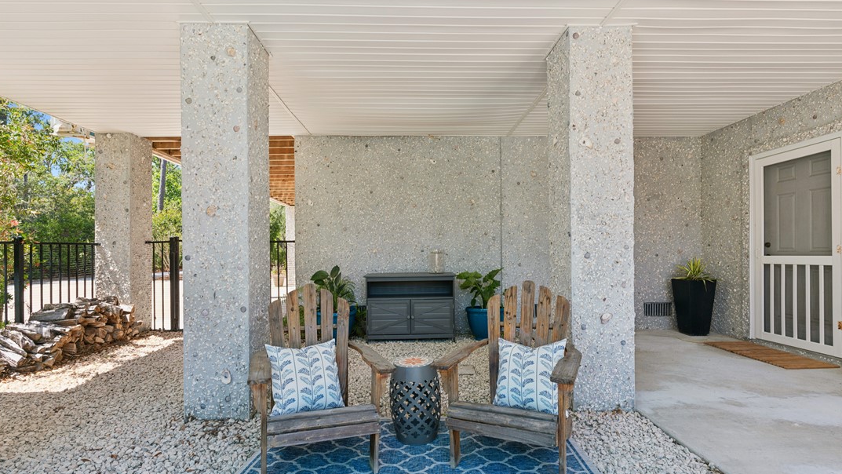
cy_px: 253
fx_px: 402
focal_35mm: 18
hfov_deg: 92.7
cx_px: 419
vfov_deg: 61.0
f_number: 8
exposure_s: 1/100
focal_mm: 17
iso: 250
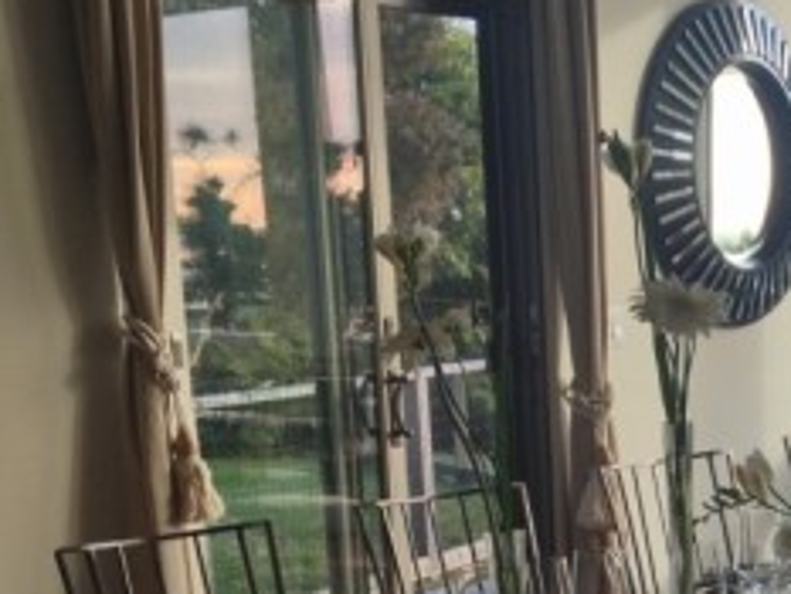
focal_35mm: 93
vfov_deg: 15.4
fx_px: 2126
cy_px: 674
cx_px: 754
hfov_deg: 20.5
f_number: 2.4
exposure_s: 1/120
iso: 64
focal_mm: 4.28
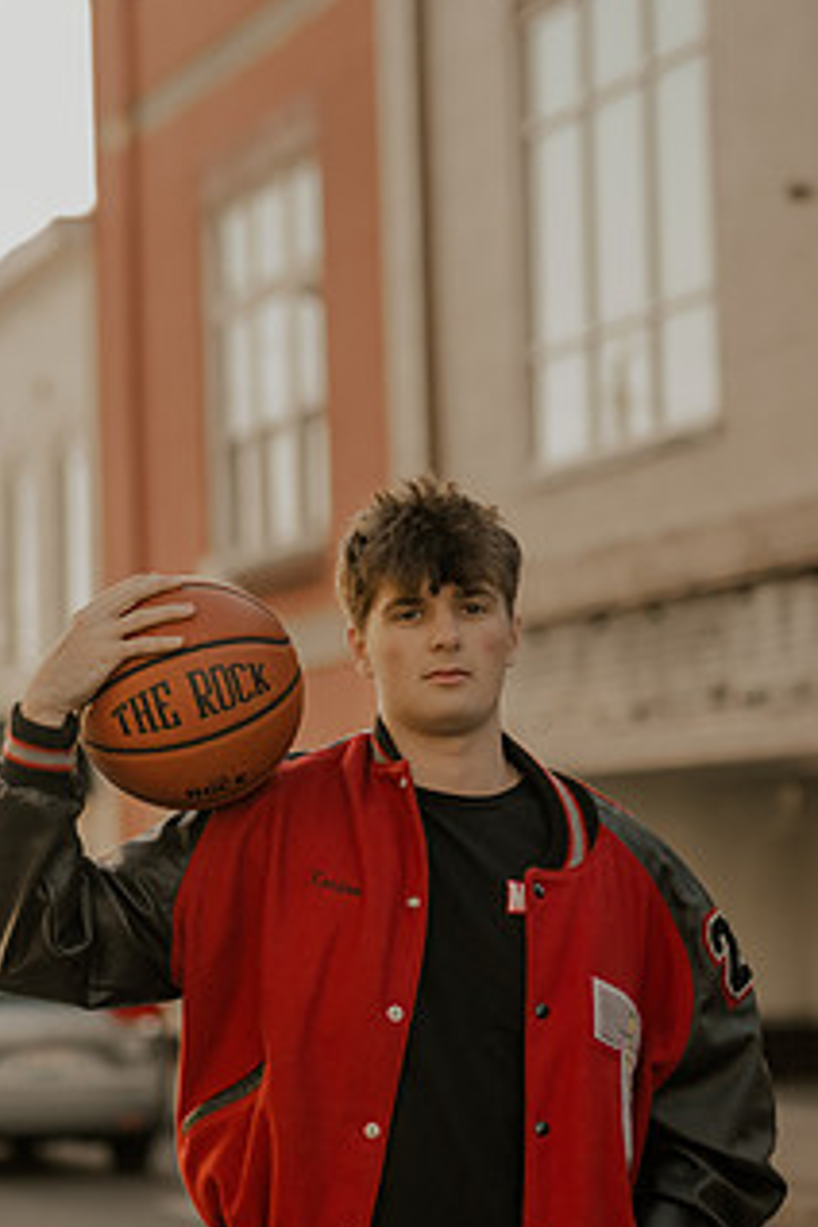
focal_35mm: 106
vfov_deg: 19.3
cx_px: 328
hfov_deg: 12.9
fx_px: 3613
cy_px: 695
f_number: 1.8
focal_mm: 50
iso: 800
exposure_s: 1/4000
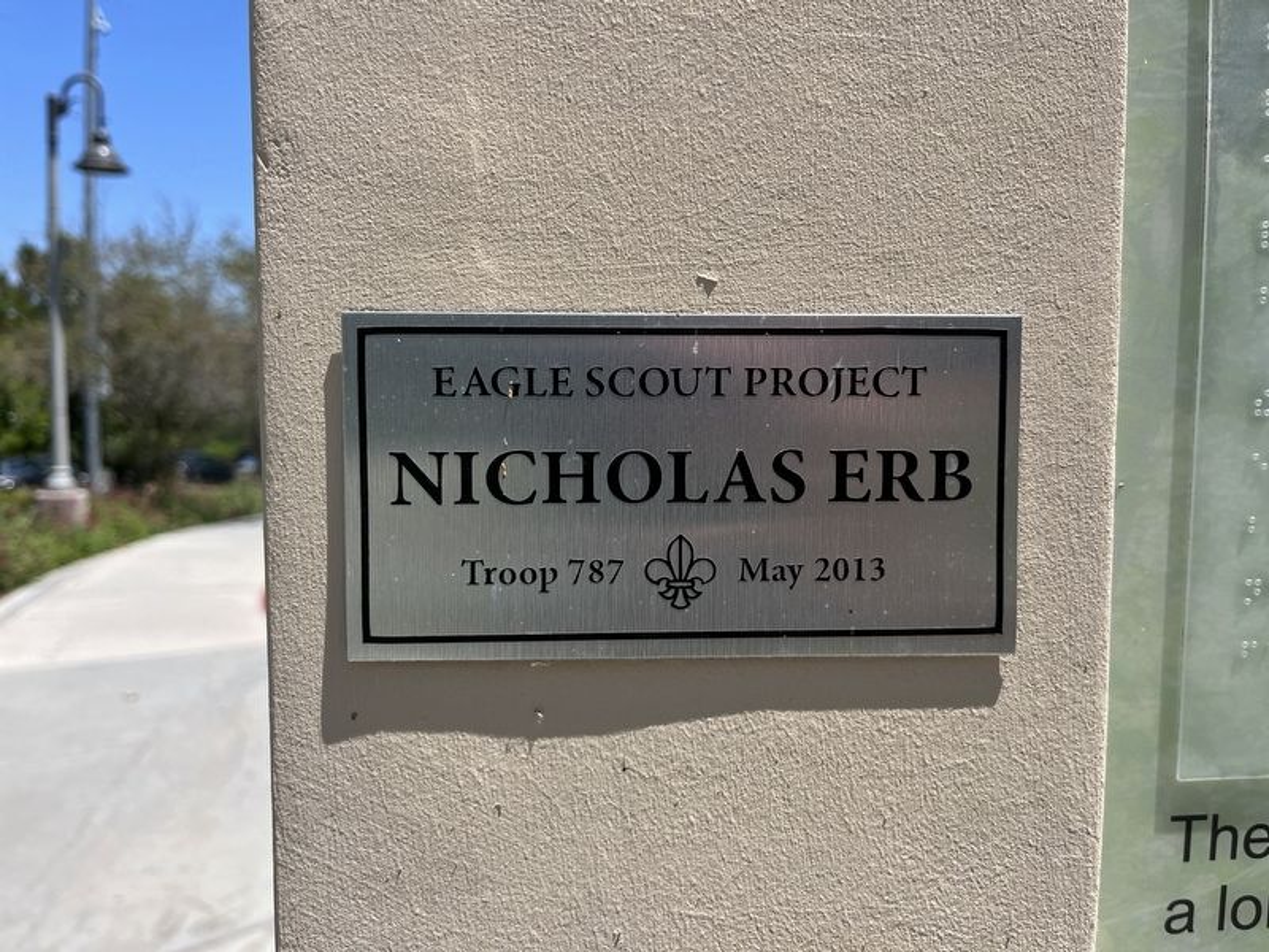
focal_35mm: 26
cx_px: 634
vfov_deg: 53.1
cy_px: 476
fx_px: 953
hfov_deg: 67.3
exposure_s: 1/3413
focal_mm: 5.1
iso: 50
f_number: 1.6
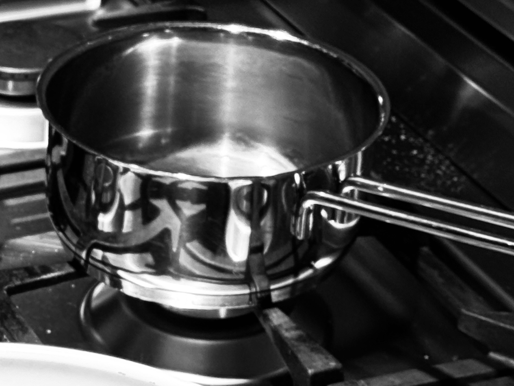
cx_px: -120
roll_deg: +1.6
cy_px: 218
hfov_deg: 12.6
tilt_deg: -29.2
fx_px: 2272
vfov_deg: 9.7
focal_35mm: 153
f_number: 1.78
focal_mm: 6.76
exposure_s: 1/120
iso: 200
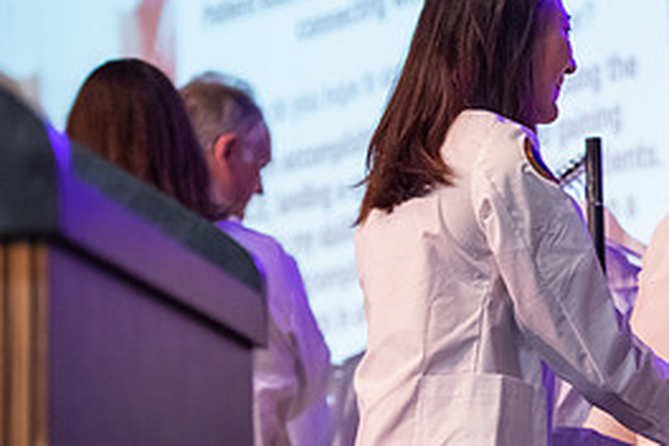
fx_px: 4088
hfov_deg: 9.3
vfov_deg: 6.2
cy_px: 212
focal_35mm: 220
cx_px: 702
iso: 4000
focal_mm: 100
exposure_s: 1/200
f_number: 3.2
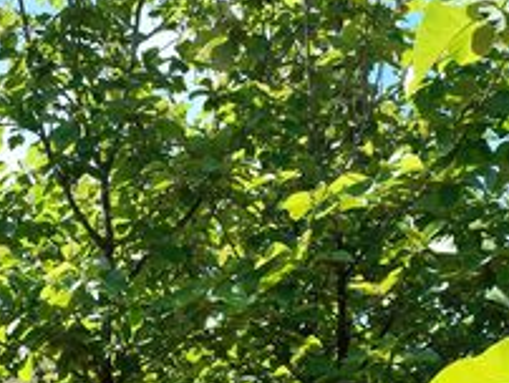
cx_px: 25
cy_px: 723
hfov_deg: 20.1
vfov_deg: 13.7
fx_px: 1399
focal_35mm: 95
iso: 140
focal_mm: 12.29
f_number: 2.8
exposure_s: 1/1250
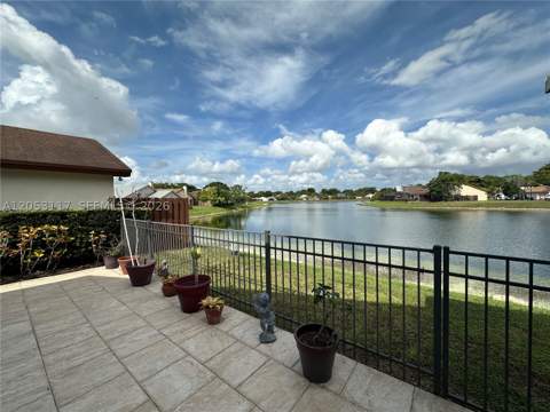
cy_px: 206
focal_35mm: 14
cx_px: 275
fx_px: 222
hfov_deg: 102.1
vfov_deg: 85.7
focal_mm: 2.22
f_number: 2.2
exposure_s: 1/3861
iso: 50
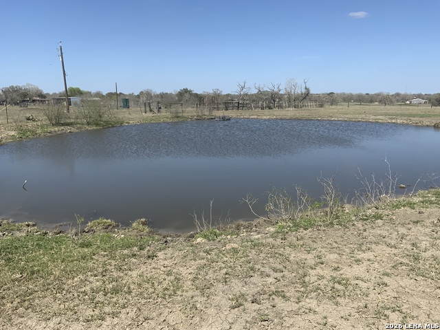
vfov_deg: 48.2
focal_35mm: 29
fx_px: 369
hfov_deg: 61.7
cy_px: 165
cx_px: 220
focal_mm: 3
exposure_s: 1/2667
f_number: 1.8
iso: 20
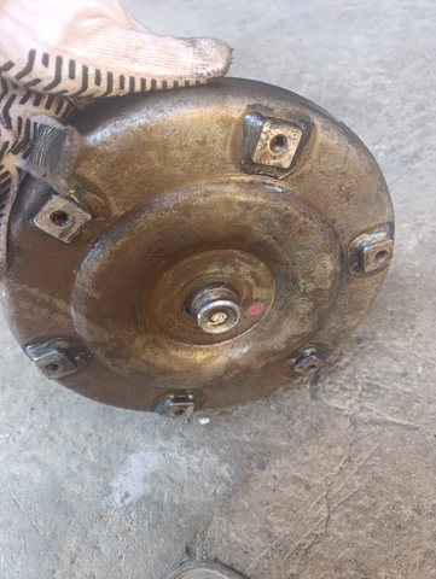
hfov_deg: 59.0
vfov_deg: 73.9
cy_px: 290
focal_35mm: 23
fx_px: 386
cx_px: 218
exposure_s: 1/100
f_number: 1.6
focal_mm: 6.14
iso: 200
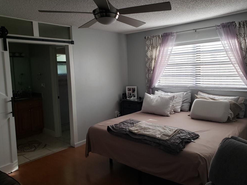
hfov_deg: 65.3
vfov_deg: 51.4
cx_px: 122
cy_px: 90
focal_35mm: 27
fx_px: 193
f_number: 2.4
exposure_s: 1/35
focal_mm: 4.3
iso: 125
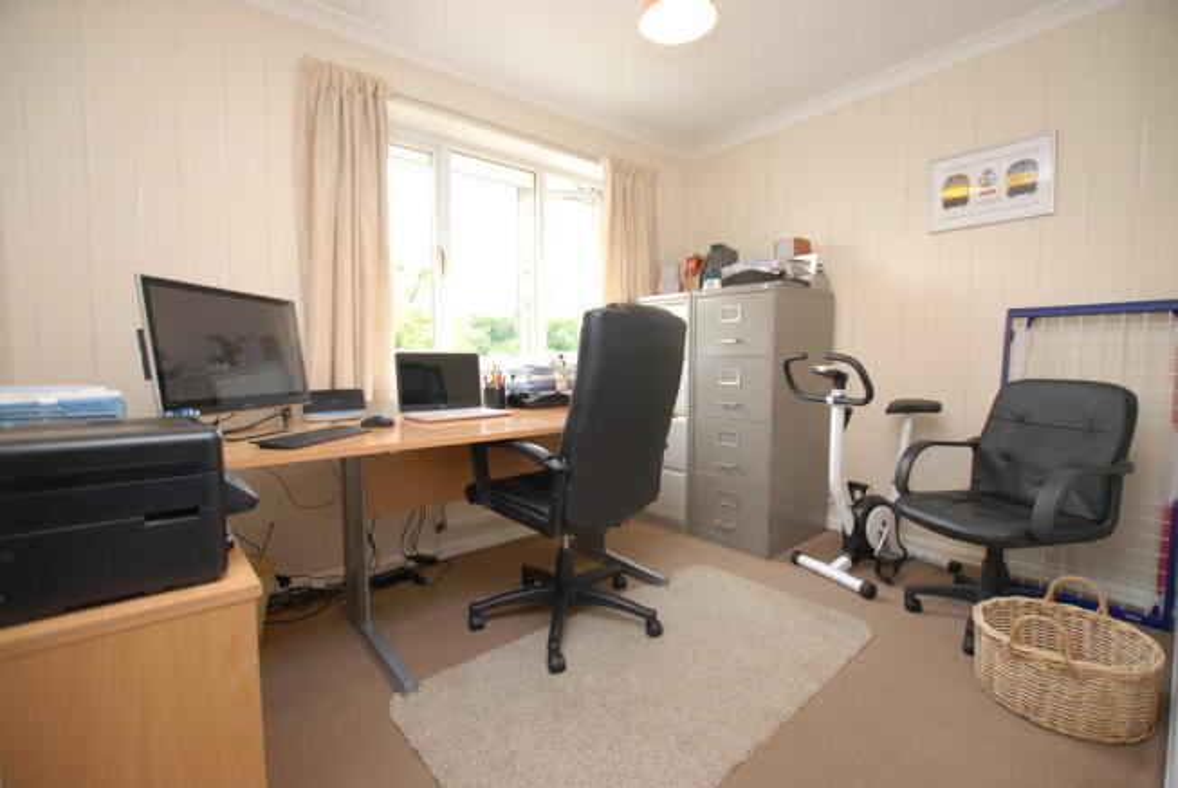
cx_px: 589
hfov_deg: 100.3
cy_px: 394
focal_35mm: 15
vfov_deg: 77.5
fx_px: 491
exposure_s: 1/15
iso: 125
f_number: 3.5
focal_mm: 10
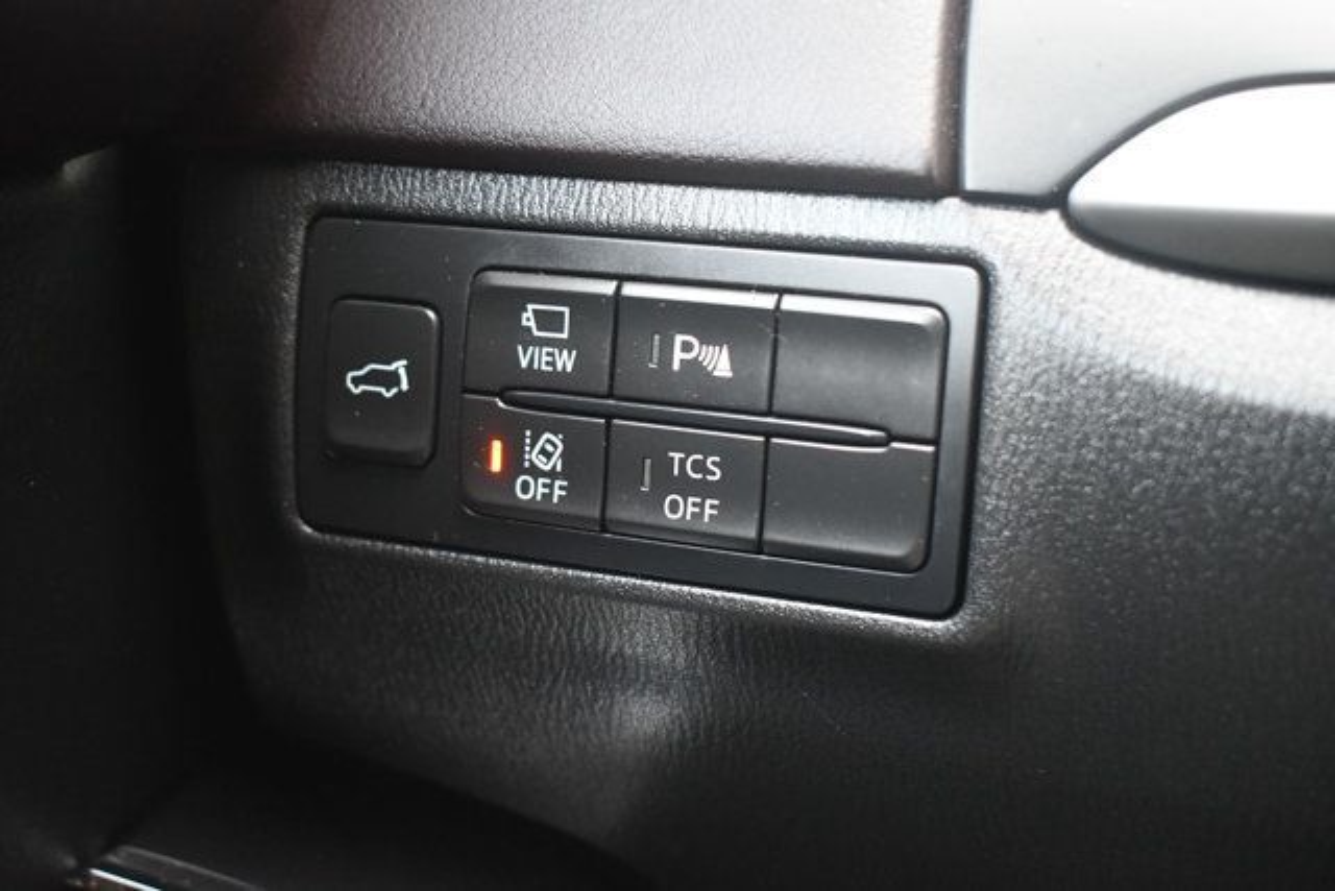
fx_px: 1892
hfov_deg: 38.9
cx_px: 668
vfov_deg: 26.5
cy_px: 446
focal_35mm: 51
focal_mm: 34
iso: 4000
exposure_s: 1/60
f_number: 4.5
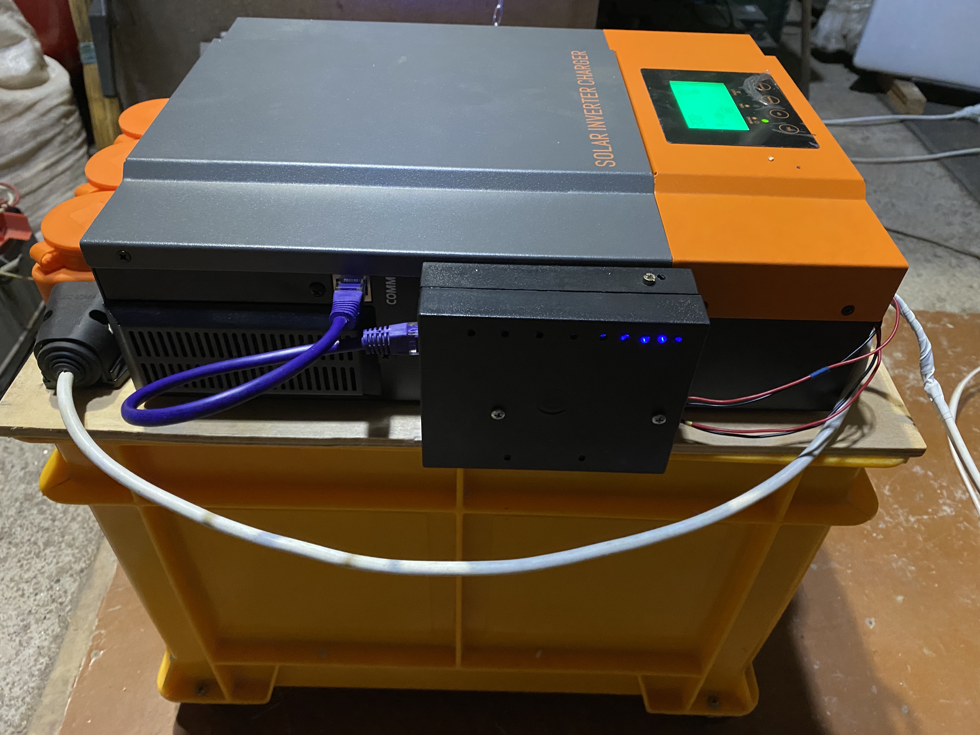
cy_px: 368
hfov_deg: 67.3
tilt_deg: -43.3
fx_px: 736
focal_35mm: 26
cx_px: 490
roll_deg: -2.3
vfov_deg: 53.1
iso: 640
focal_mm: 4.25
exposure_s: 1/25
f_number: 1.8
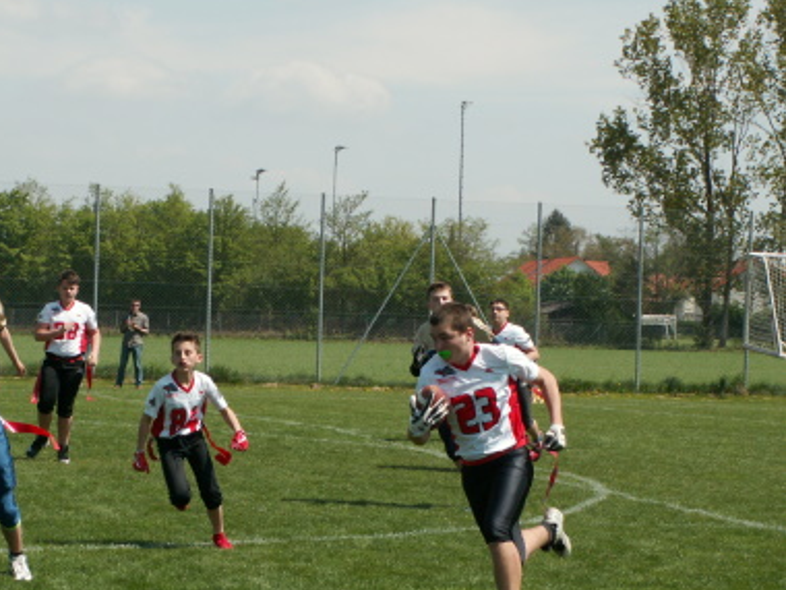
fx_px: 2747
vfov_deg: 12.2
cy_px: 341
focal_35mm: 121
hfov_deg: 16.3
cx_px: 273
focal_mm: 15.38
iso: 50
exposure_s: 1/500
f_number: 5
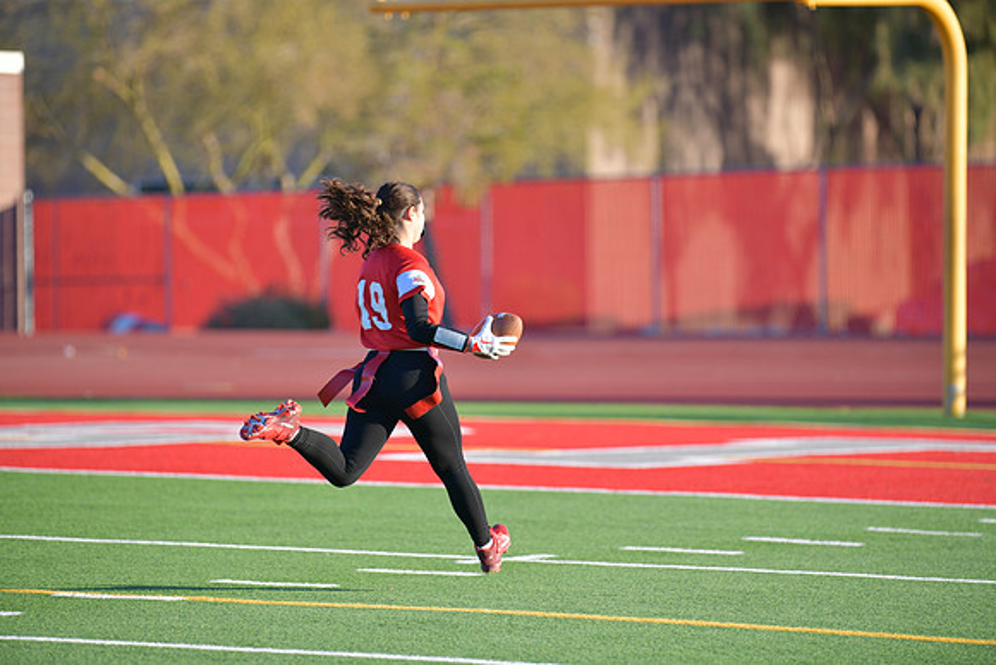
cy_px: 332
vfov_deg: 5.7
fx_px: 6641
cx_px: 498
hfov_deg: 8.6
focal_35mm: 240
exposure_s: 1/800
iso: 125
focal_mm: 240
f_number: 2.8
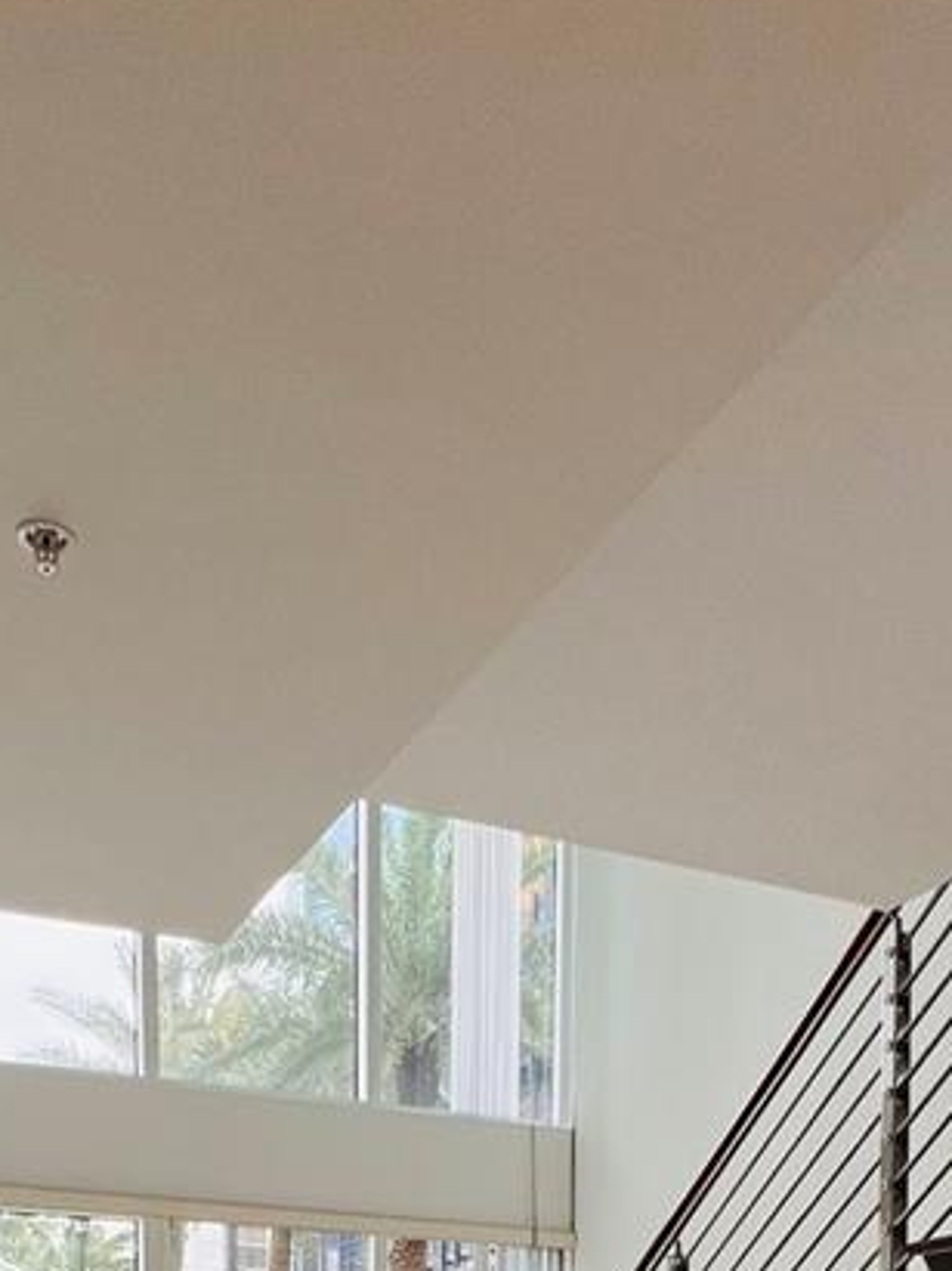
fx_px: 1394
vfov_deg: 35.4
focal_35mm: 38
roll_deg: -0.6
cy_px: 1611
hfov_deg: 37.6
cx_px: 417
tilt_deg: -5.2
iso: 50
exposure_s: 1/120
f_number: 1.8
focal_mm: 1.57
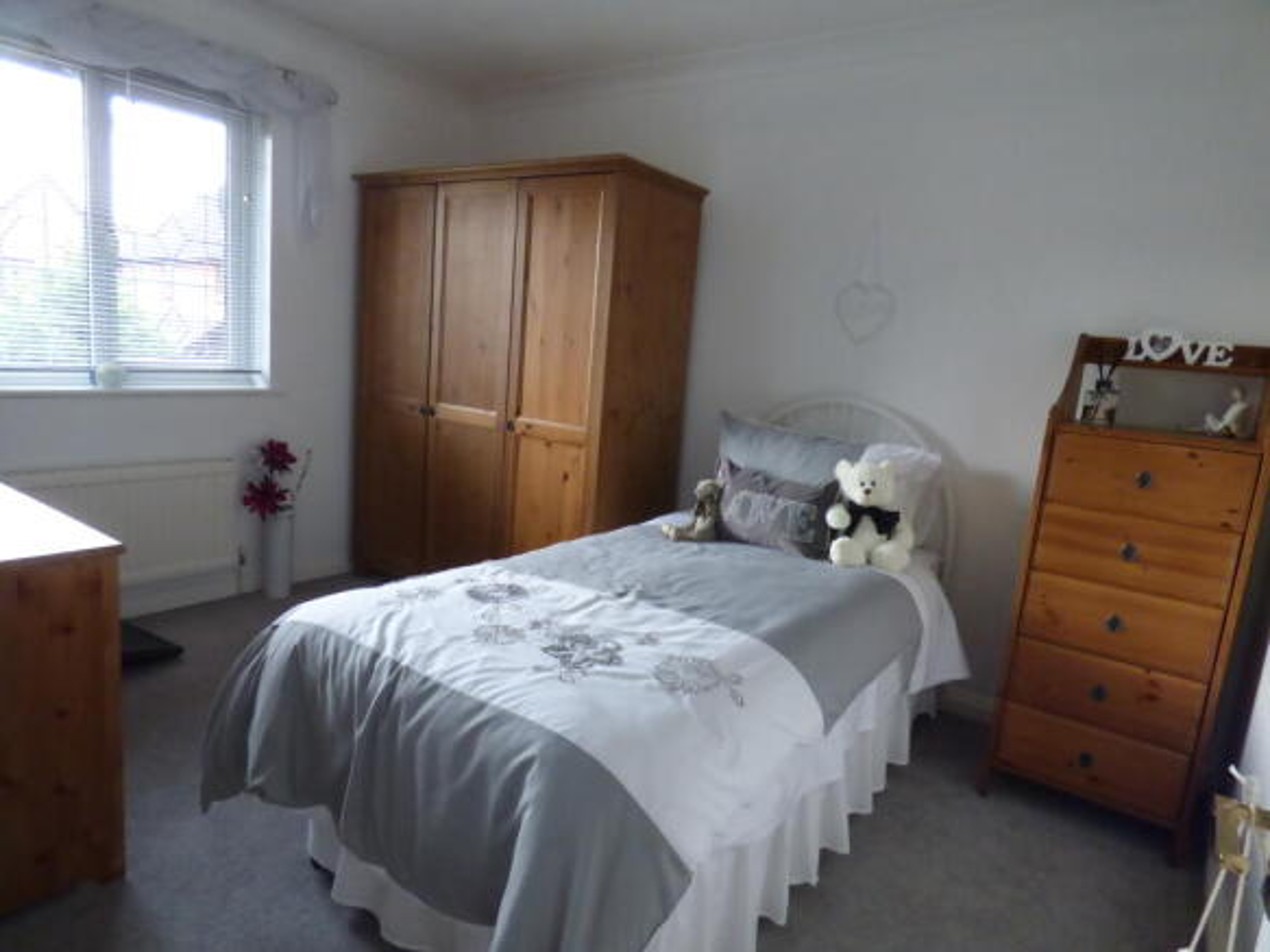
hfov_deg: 81.8
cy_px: 476
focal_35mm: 20
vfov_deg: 66.0
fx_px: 734
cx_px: 635
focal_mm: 3.58
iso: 800
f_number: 2.8
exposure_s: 1/250
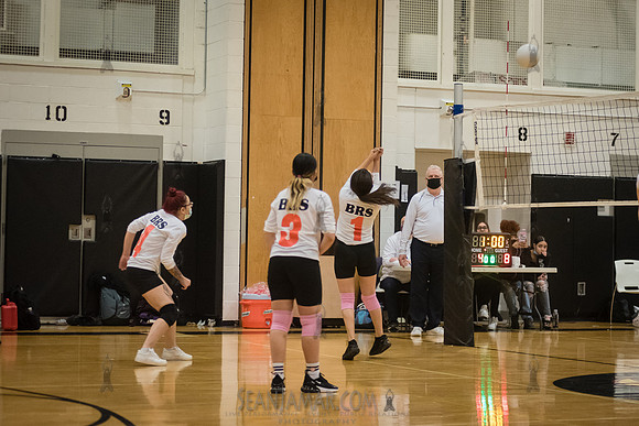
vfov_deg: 14.4
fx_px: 1688
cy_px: 177
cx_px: 380
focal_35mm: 95
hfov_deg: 21.4
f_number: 3.2
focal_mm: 80
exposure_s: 1/400
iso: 5000
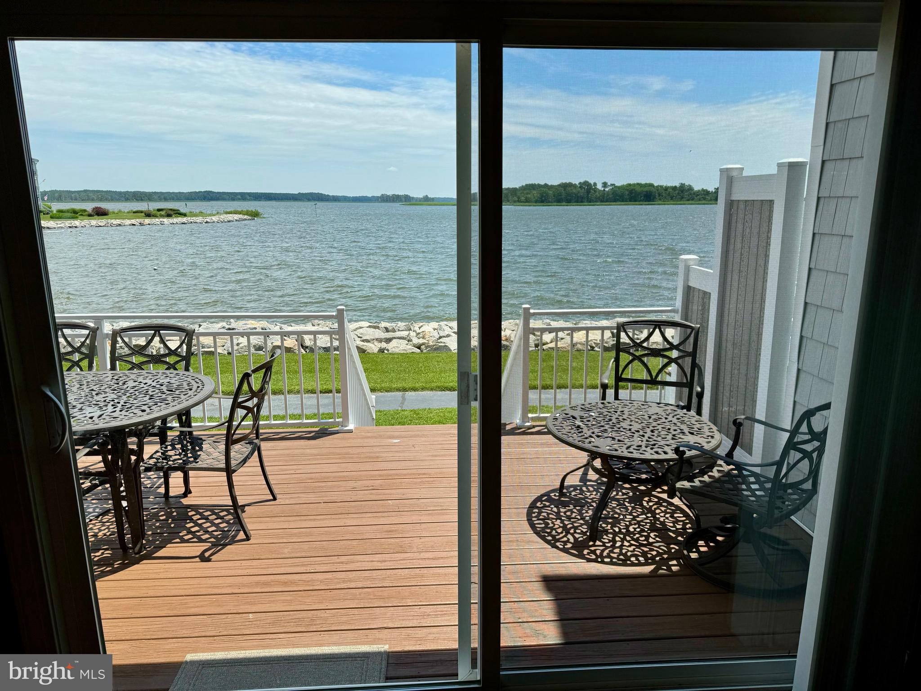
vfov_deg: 56.8
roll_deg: +0.1
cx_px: 460
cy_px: 346
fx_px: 639
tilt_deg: -13.2
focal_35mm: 24
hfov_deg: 71.6
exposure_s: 1/4049
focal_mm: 6.76
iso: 80
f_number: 1.78
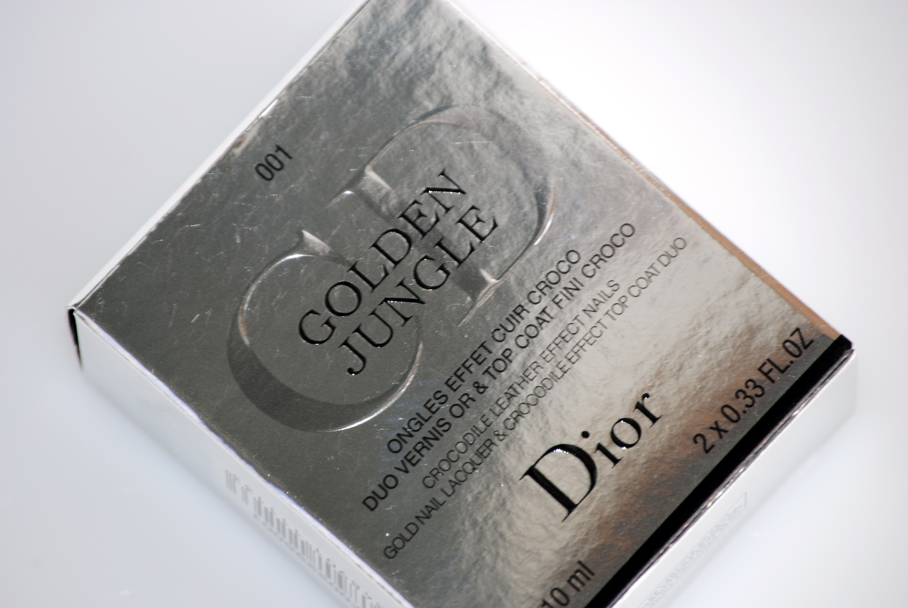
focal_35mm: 300
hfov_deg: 6.9
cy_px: 304
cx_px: 454
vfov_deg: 4.6
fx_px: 7576
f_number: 5.6
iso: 100
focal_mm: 200
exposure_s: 1/200
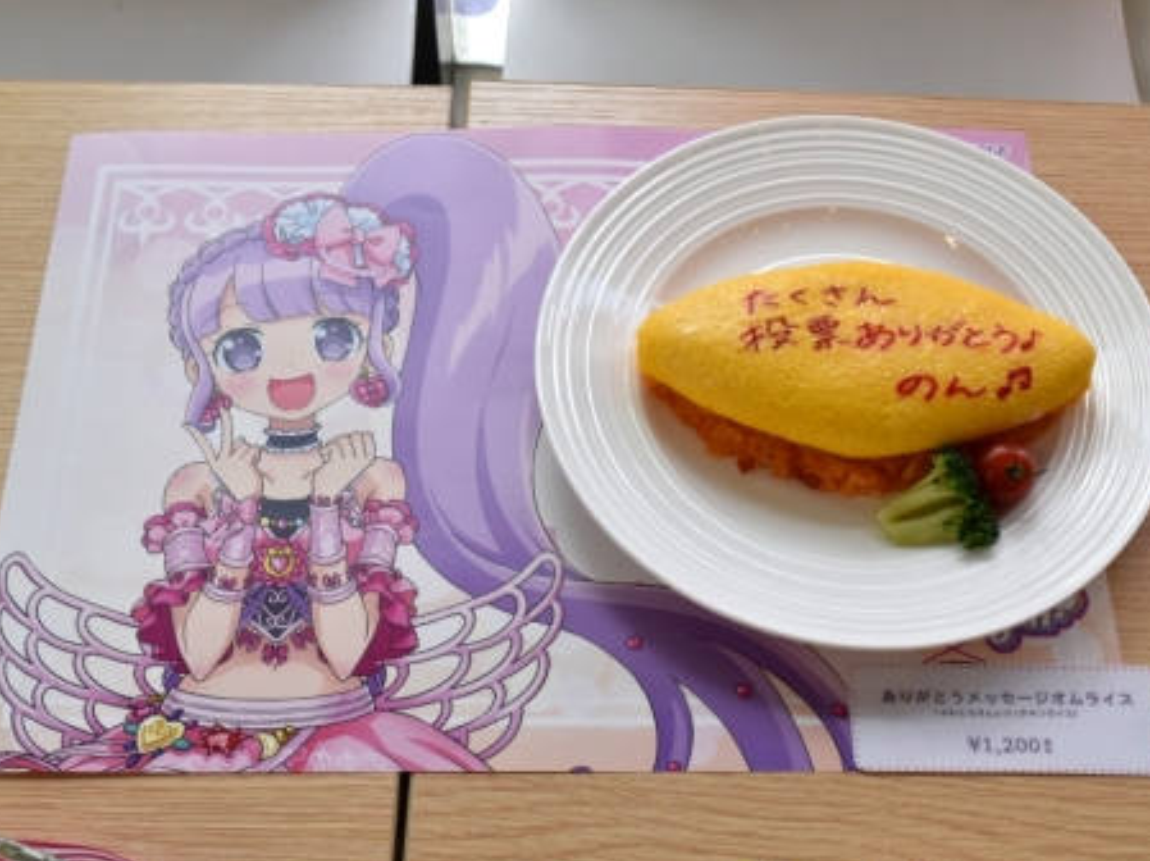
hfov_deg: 34.4
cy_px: 436
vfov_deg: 26.1
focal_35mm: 56
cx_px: 594
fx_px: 1859
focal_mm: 34
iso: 400
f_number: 13
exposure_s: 1/80
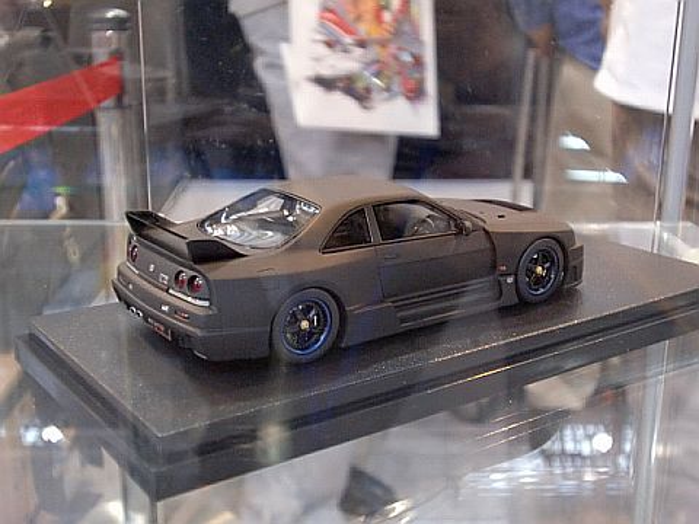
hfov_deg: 39.7
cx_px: 350
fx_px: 969
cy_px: 262
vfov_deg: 30.3
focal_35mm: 48
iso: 400
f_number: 3.4
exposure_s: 1/13
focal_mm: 7.91
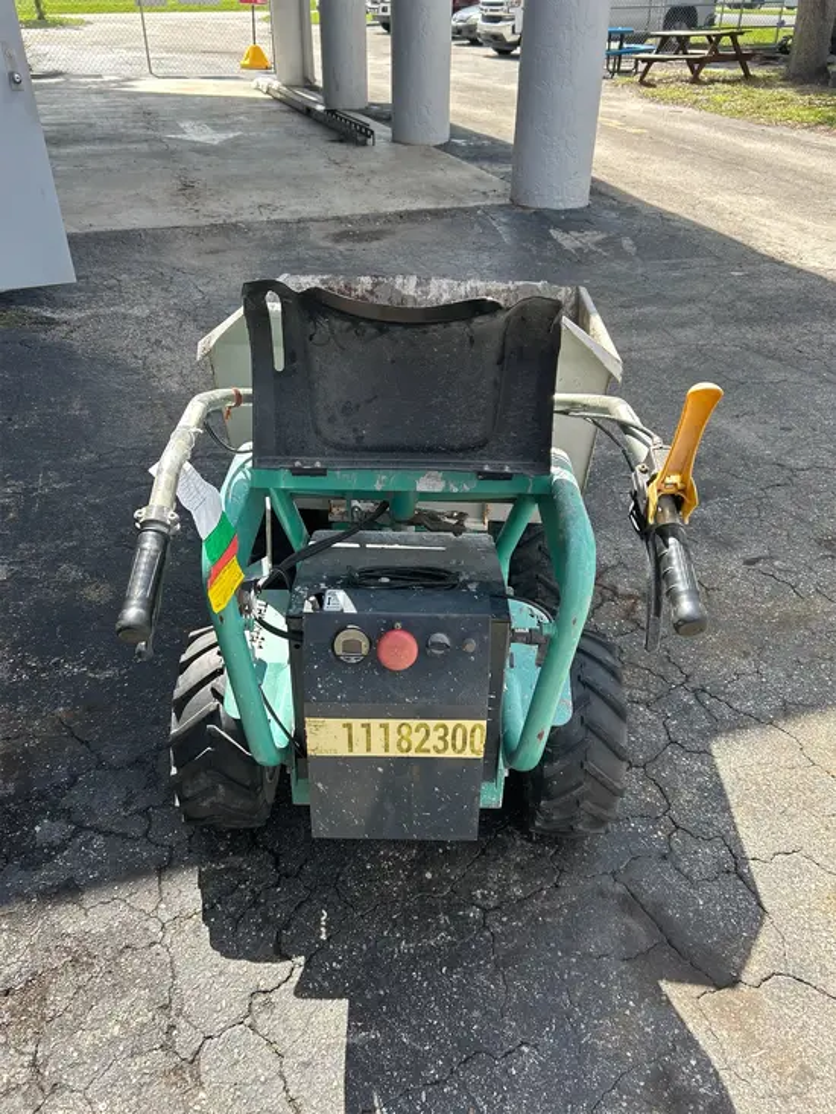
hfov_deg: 53.1
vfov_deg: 67.3
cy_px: 557
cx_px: 418
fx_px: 837
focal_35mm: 26
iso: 50
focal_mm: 5.7
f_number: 1.5
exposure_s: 1/827
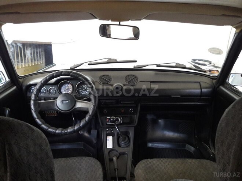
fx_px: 196
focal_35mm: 28
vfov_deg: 49.7
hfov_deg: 63.4
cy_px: 90
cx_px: 121
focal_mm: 3.7
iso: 320
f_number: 1.9
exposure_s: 1/17
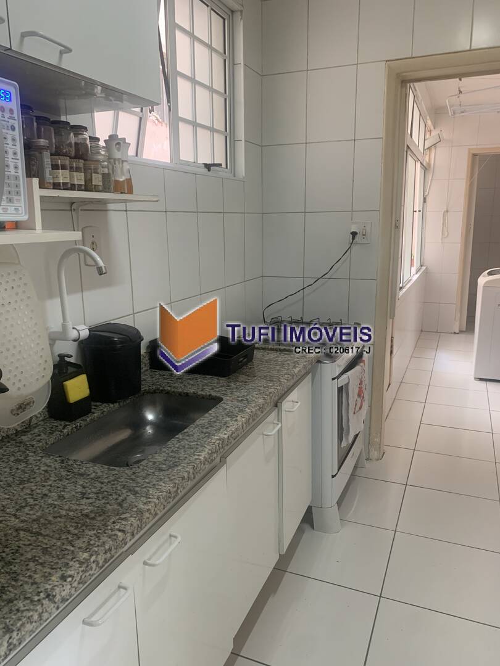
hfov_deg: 53.1
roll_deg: +1.5
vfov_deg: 67.3
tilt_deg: -11.6
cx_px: 250
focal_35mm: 26
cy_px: 333
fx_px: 501
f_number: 1.8
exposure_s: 1/60
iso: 200
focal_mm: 4.25
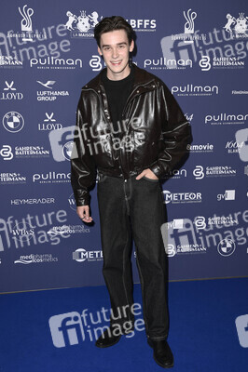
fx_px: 435
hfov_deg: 31.8
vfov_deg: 46.4
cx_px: 124
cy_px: 186
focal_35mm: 42
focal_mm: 42
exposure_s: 1/250
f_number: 5.6
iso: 400
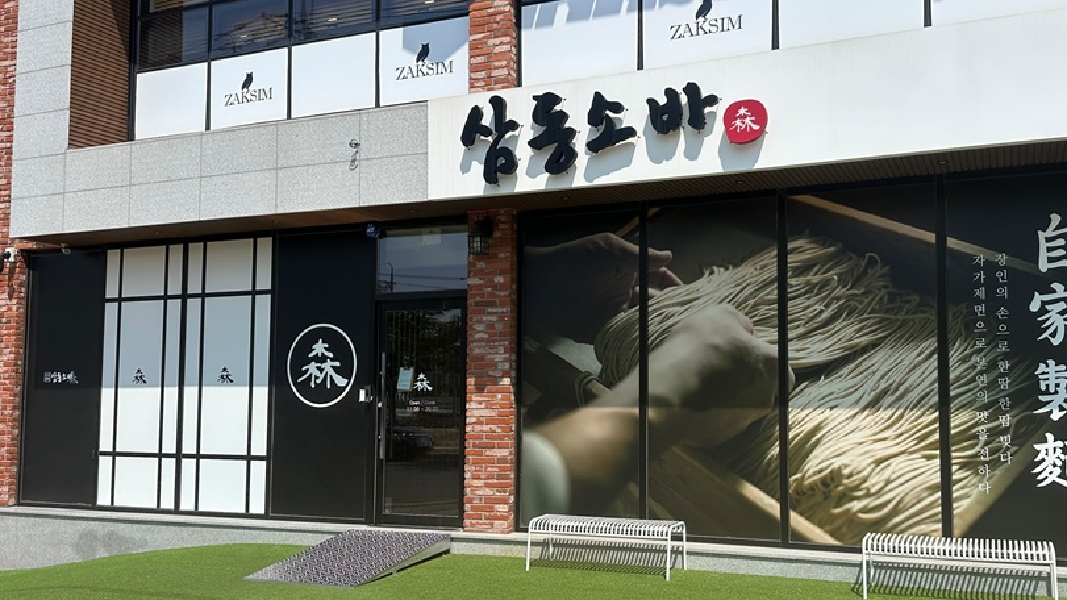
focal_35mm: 33
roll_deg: -0.1
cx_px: 639
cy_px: 339
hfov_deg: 59.0
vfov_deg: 35.6
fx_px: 934
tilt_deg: +4.5
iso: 80
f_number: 1.78
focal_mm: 6.86
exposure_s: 1/5848
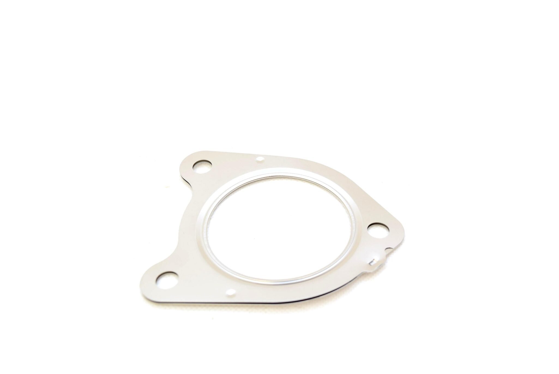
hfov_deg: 47.9
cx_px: 280
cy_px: 187
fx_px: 629
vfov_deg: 33.1
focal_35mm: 40
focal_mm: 27
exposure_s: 1/160
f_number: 6.3
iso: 400
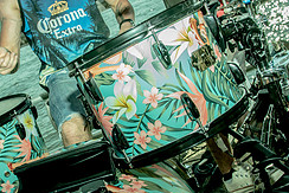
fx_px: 458
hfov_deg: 34.4
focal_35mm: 57
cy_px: 115
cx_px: 78
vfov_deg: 23.8
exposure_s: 1/200
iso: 100
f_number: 8
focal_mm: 24
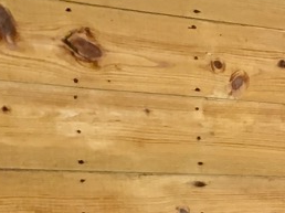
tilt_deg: -9.6
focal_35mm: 129
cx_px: 550
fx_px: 1061
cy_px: 407
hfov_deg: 13.4
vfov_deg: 10.6
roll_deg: -0.2
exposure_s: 1/30
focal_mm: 4.25
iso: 400
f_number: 1.8
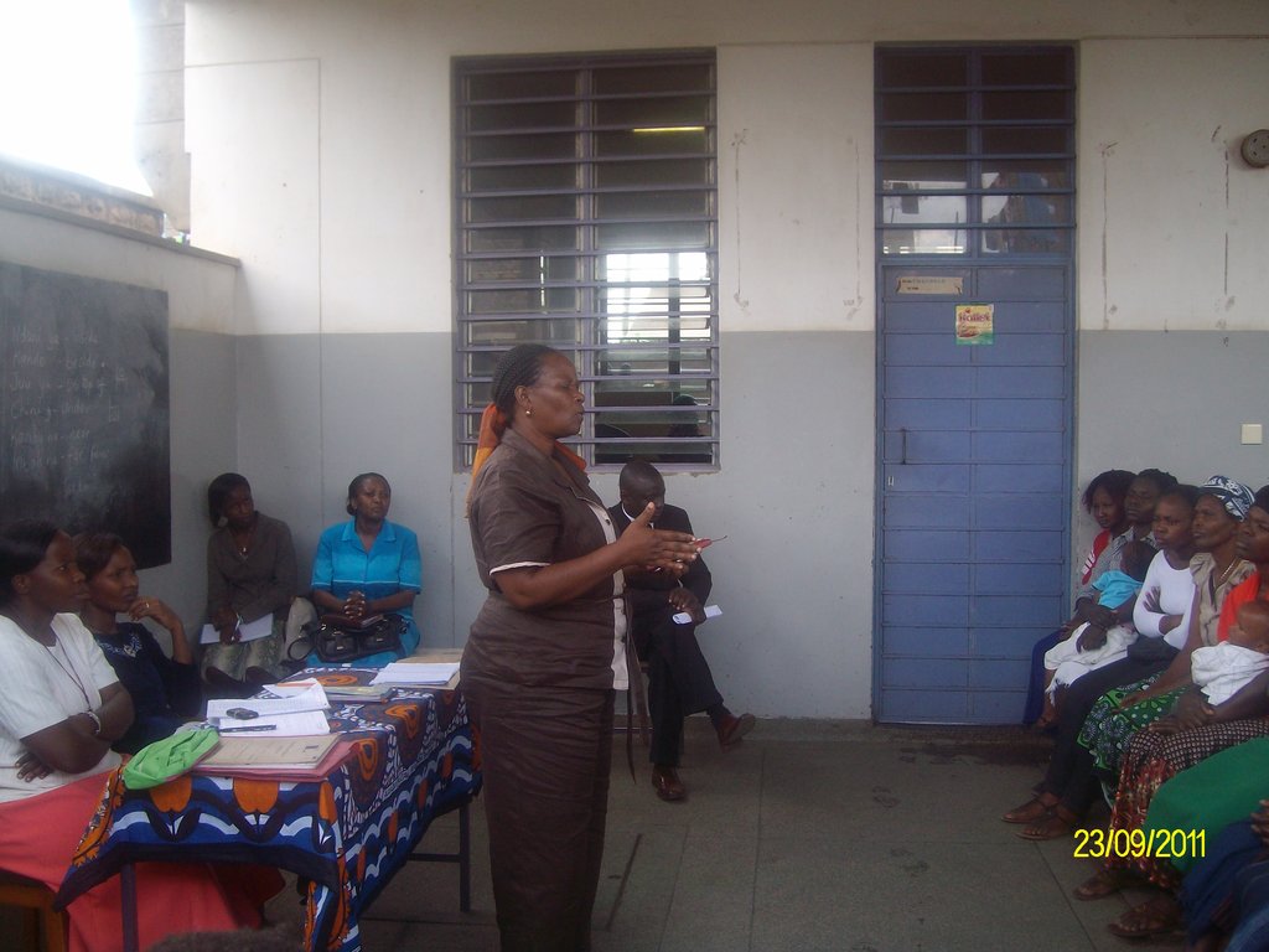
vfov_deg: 40.7
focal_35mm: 35
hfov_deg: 52.6
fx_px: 1283
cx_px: 634
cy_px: 476
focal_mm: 5.8
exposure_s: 1/115
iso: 80
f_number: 2.8
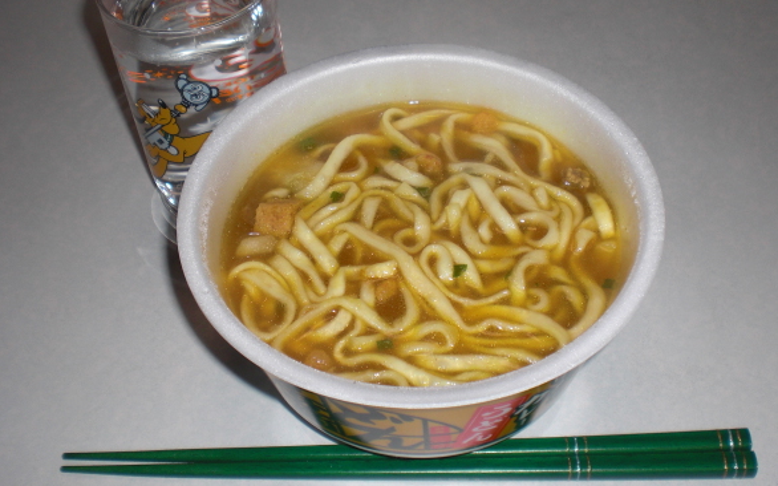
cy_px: 216
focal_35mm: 44
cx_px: 406
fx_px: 933
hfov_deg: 45.3
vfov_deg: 29.2
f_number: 3.1
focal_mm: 6.3
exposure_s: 1/60
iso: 64
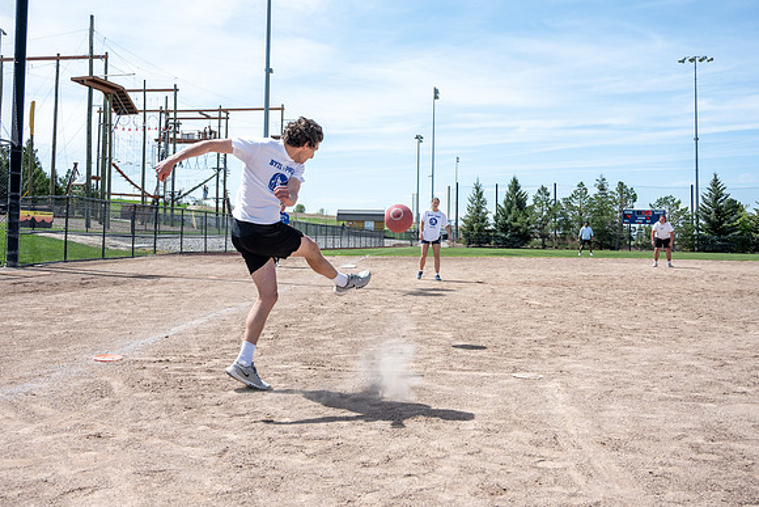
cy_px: 187
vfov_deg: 36.2
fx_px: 770
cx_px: 355
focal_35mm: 37
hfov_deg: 52.4
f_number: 4
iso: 160
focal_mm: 24.5
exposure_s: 1/2000
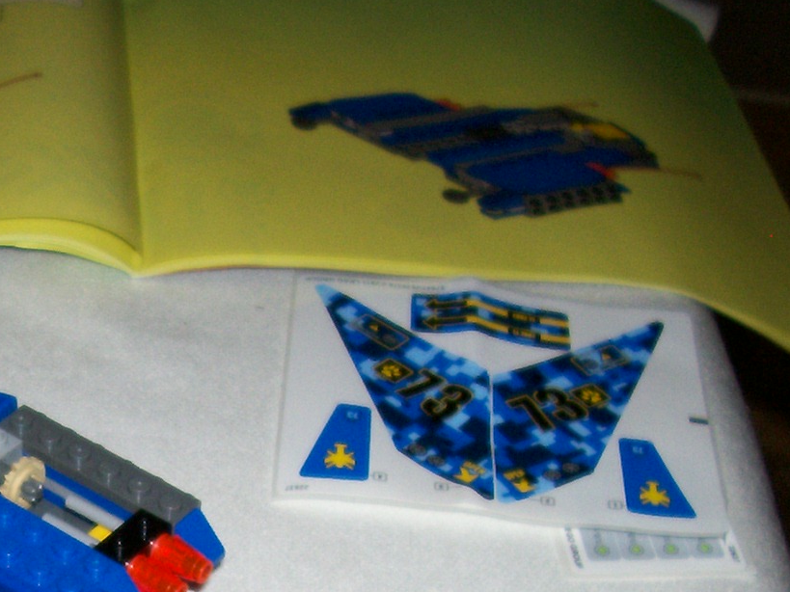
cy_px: 654
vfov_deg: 16.8
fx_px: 1940
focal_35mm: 85
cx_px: -24
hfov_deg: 22.1
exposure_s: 1/64
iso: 80
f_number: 2.7
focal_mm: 5.6
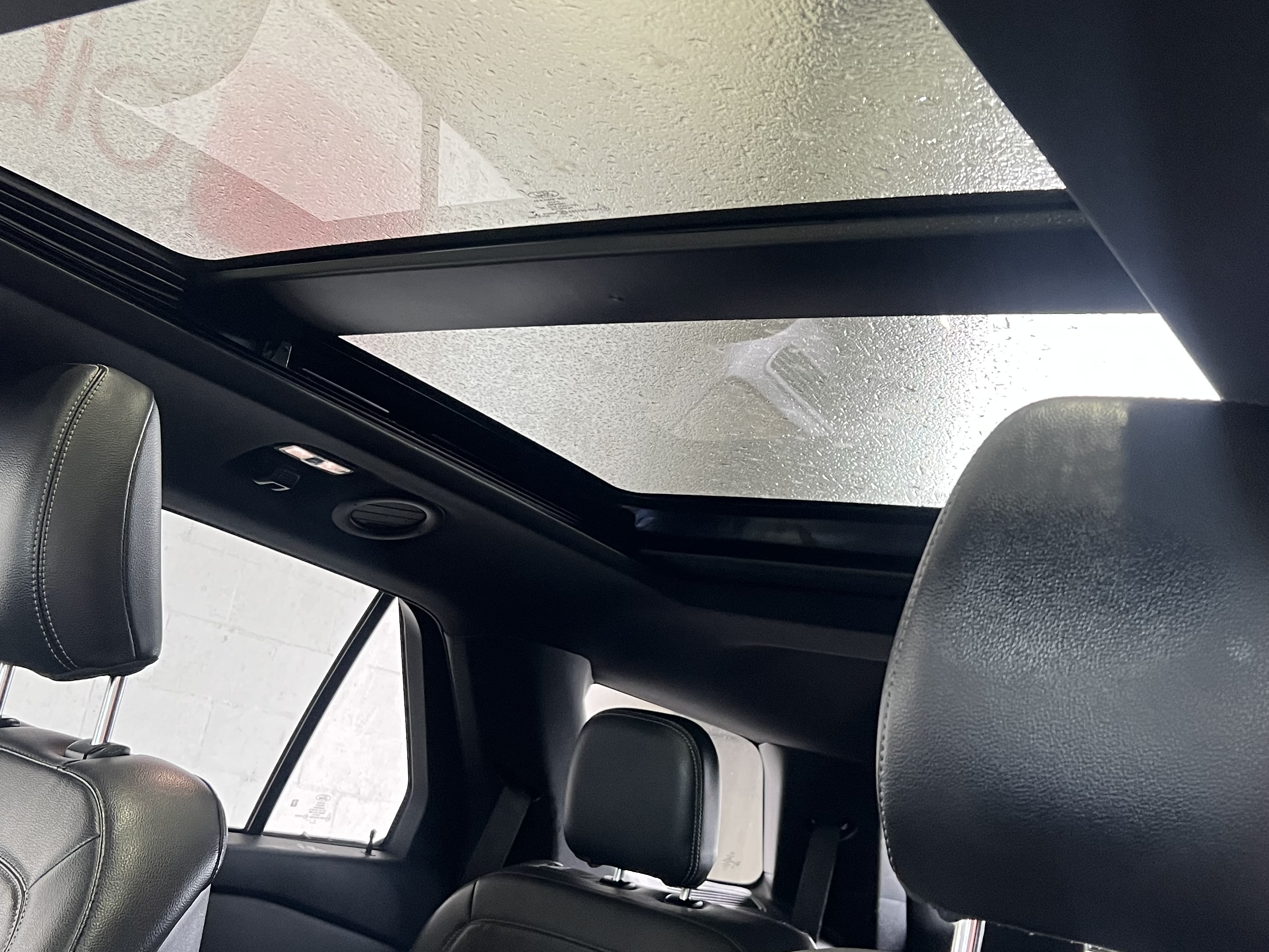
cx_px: 618
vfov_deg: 36.0
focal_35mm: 40
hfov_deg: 46.8
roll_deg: -13.8
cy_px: 491
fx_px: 1466
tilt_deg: +13.2
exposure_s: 1/60
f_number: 1.5
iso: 200
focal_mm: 5.7
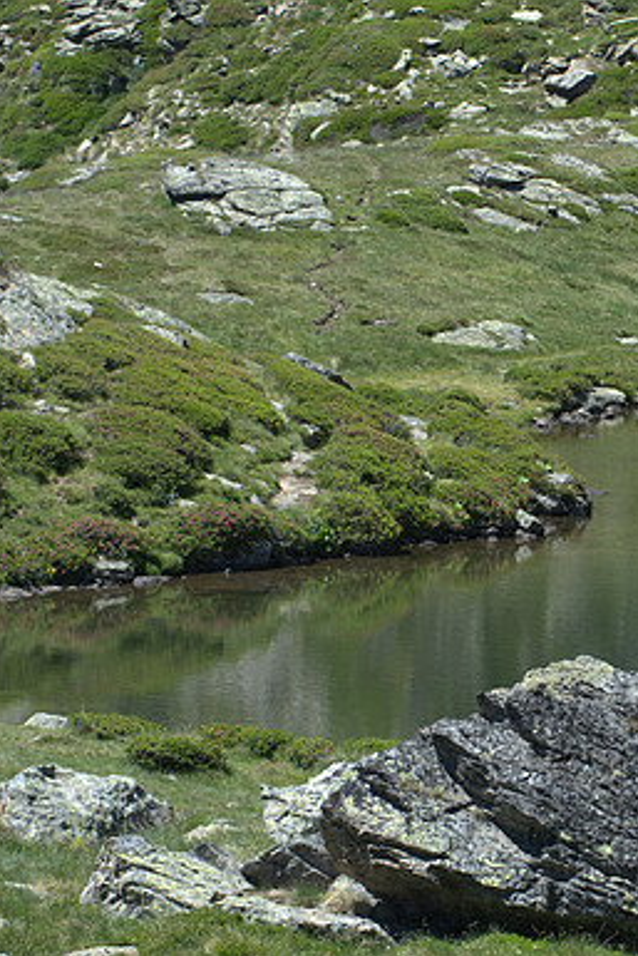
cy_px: 478
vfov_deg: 9.7
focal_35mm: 211
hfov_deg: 6.5
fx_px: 5604
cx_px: 698
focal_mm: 140
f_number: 9
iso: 400
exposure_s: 1/320
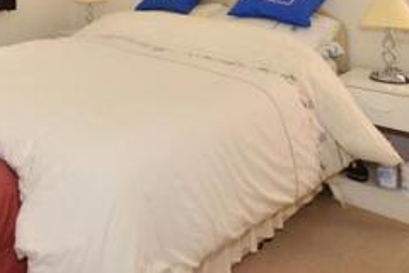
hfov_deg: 43.6
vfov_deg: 28.2
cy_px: -61
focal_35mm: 41
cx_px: 48
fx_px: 466
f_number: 5
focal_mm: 10
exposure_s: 1/4
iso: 200
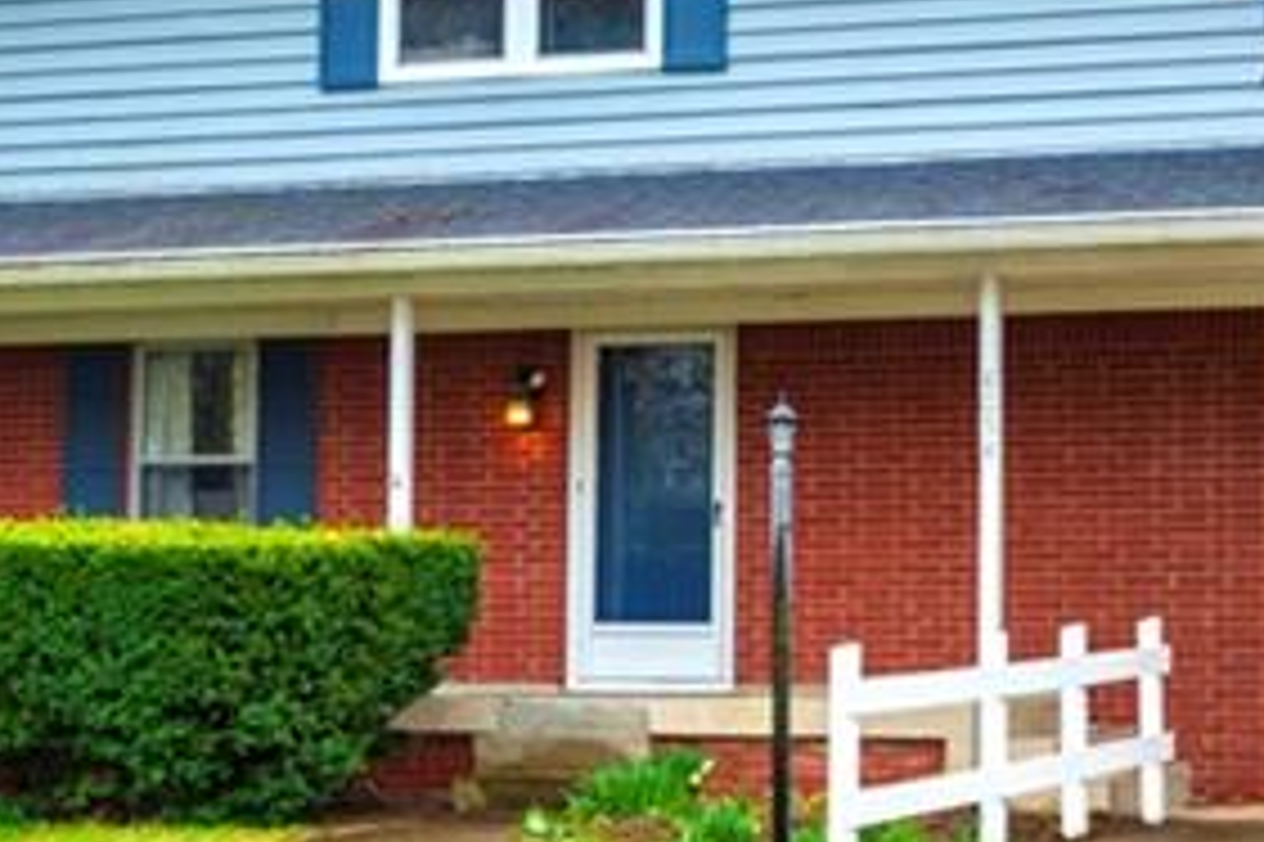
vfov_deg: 12.1
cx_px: 1026
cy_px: 315
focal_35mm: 113
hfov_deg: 17.9
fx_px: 3965
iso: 100
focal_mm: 31
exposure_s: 1/160
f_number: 5.6
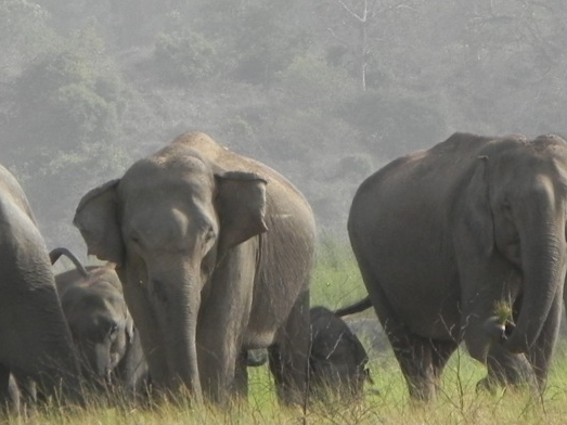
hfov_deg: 1.9
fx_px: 17031
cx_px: 257
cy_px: 141
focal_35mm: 1040
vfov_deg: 1.4
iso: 160
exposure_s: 1/305
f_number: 6.3
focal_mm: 75.7
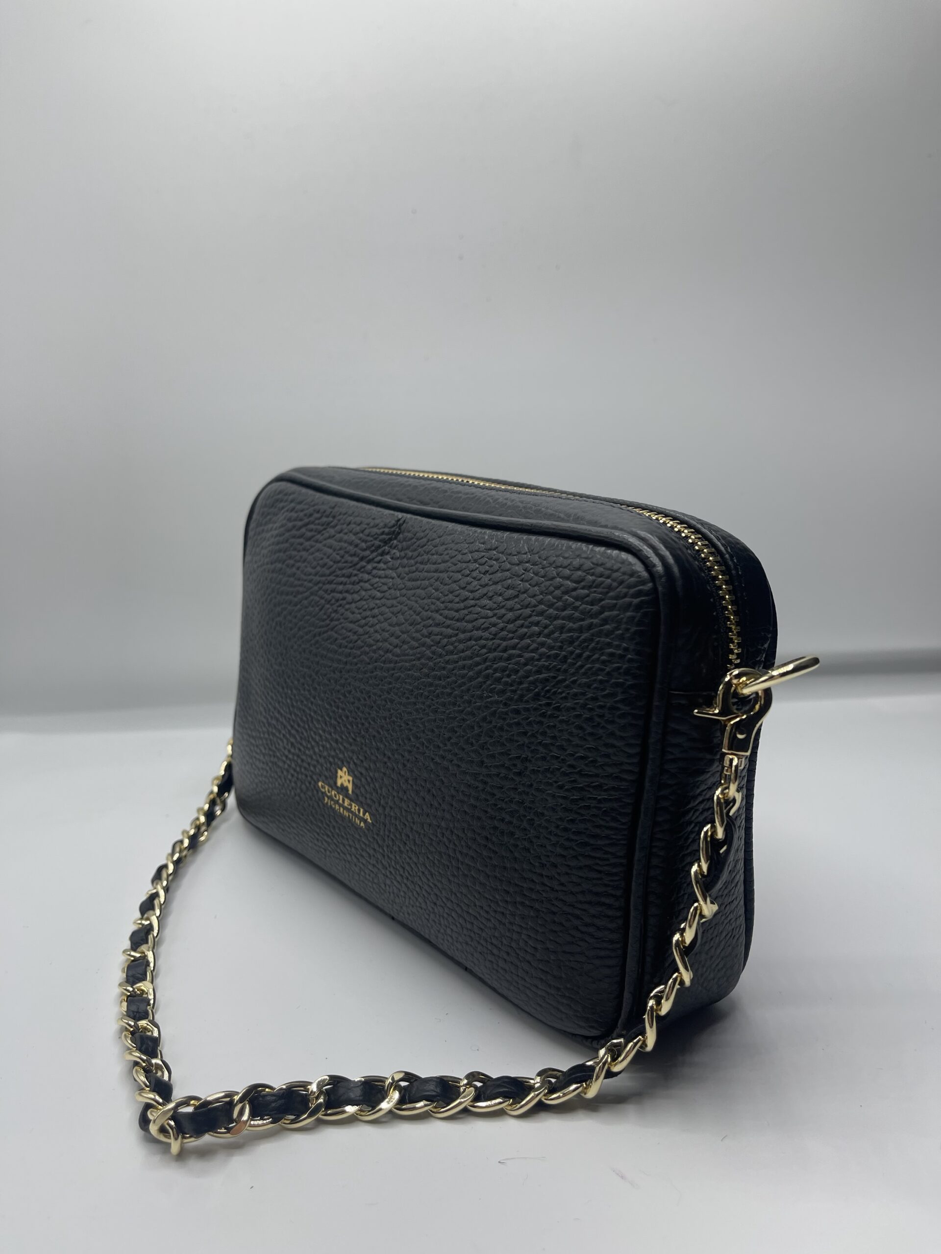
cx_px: 470
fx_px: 906
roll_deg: +3.9
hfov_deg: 54.9
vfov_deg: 69.4
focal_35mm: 25
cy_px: 627
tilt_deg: -16.6
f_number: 1.6
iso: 32
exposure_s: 1/818
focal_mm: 5.1
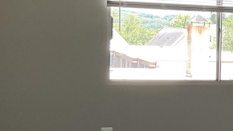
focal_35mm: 109
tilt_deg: -5.4
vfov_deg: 11.1
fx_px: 673
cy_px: 84
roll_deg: -1.2
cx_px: 319
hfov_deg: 18.1
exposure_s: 1/120
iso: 50
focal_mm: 3
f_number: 1.8
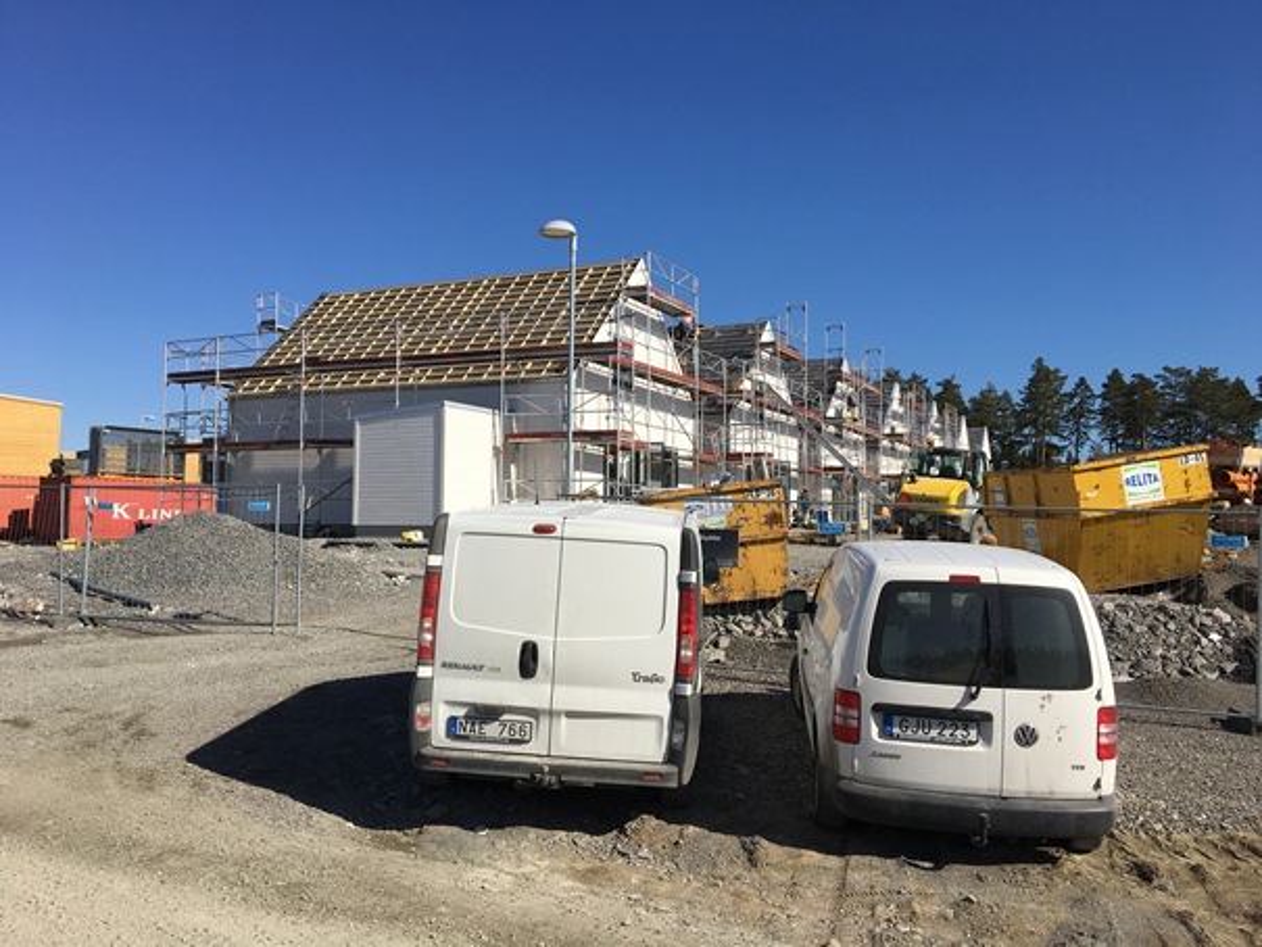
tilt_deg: +3.5
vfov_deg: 48.2
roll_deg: -1.3
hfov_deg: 61.6
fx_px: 1057
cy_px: 474
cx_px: 631
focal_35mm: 29
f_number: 2.2
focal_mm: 4.15
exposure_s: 1/2481
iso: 25
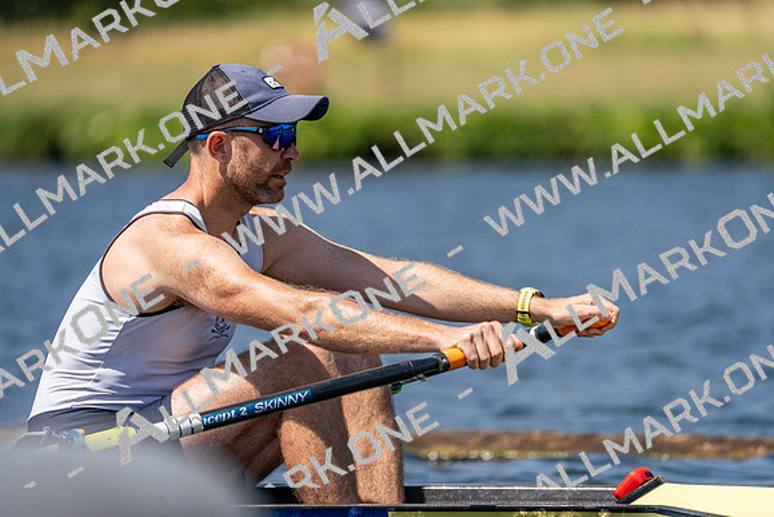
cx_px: 387
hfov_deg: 4.1
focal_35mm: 500
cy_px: 258
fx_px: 10752
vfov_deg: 2.8
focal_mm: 500
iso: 250
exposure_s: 1/2000
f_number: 6.3
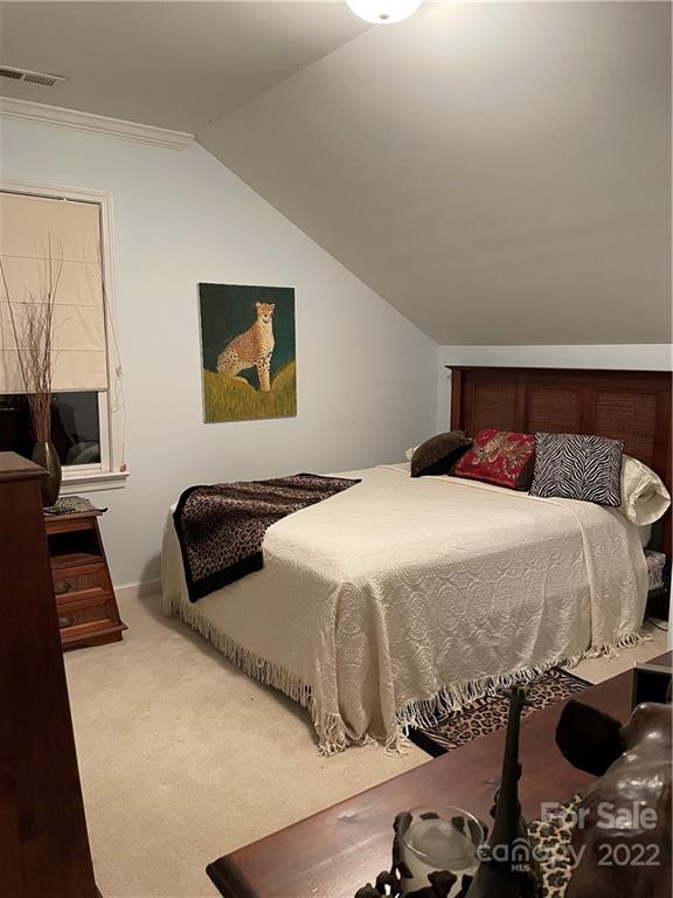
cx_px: 336
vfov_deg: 67.3
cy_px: 449
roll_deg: +0.0
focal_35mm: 26
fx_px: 674
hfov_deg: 53.1
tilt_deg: -7.6
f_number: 1.6
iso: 500
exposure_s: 1/60
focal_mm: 4.2
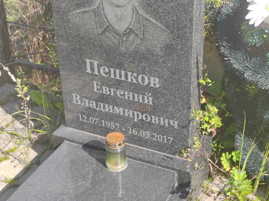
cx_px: 134
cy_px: 100
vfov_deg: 20.4
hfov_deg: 27.0
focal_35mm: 72
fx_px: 560
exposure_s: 1/470
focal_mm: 5.52
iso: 100
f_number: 1.9
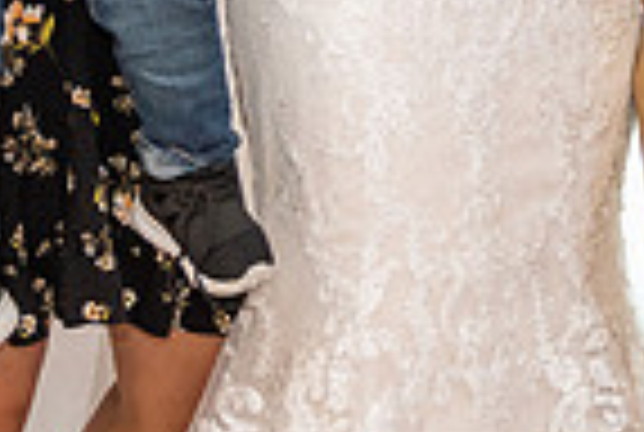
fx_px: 3836
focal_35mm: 214
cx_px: 513
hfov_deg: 9.6
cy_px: -457
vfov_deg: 6.3
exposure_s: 1/125
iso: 1000
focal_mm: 45
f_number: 2.8
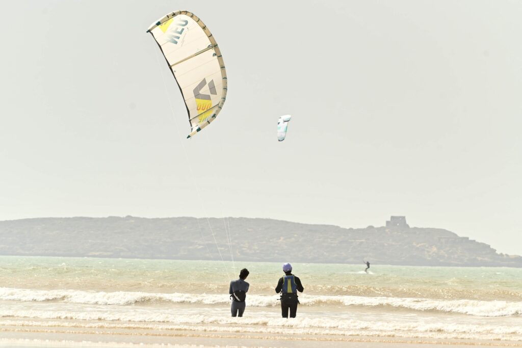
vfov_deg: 6.9
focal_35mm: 200
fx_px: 2900
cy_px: 174
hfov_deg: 10.3
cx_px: 261
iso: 400
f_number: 5.6
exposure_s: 1/3000
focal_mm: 200
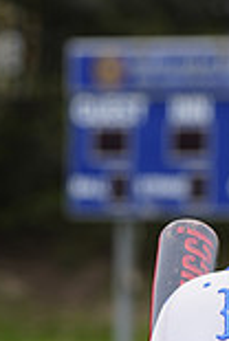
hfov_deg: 2.6
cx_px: 342
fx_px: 5110
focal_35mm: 538
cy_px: 422
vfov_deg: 3.8
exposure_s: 1/250
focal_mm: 144
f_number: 6.3
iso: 100
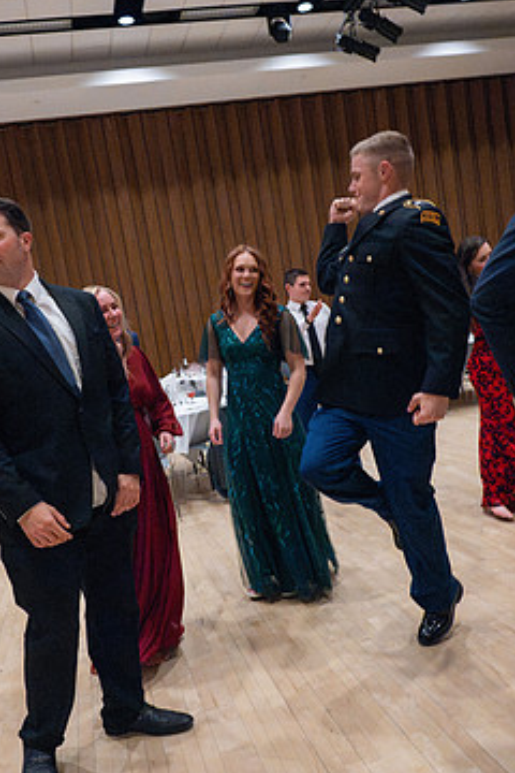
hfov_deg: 43.5
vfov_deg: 61.9
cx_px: 219
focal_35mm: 30
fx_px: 644
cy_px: 417
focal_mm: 24
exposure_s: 1/400
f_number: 3.5
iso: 20000
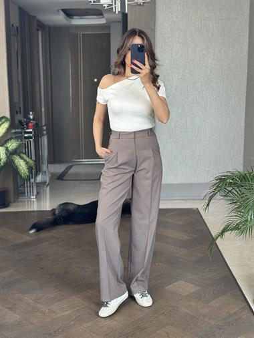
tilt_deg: -18.6
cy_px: 169
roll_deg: +0.4
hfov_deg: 30.3
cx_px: 127
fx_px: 469
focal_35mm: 48
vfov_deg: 39.6
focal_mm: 6.86
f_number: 1.78
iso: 125
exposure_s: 1/104
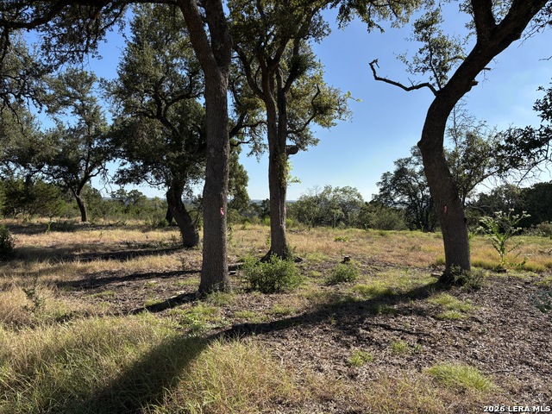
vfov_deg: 53.1
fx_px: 415
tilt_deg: -2.7
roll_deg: -0.5
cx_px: 276
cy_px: 207
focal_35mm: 26
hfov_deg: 67.3
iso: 50
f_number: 1.6
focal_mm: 5.96
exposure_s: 1/2288
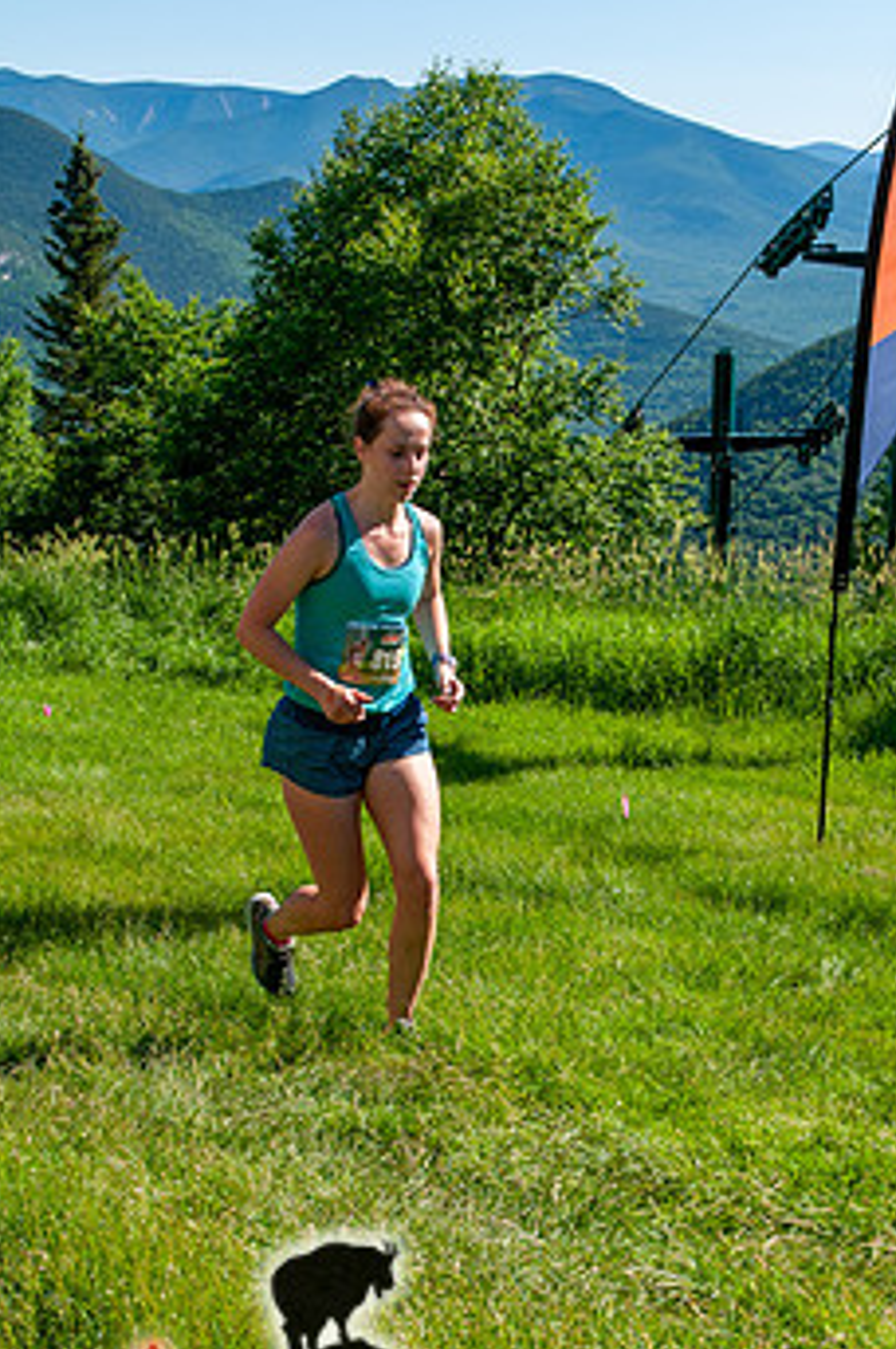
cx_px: 572
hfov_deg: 20.2
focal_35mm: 67
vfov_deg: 30.0
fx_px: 2506
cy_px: 794
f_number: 8
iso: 200
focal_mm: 34
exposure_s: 1/400
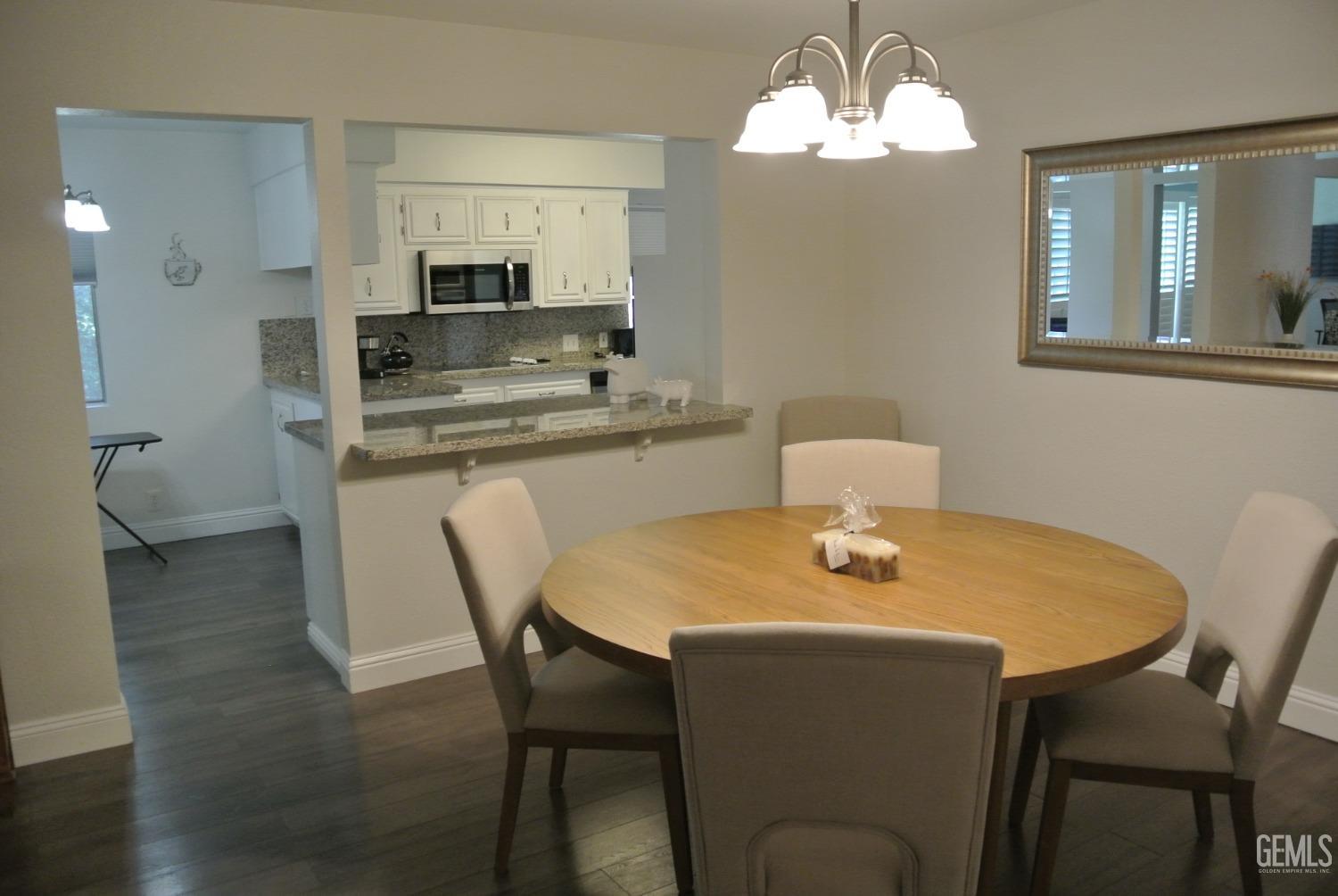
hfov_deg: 67.3
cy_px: 448
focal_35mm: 27
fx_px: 1005
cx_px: 669
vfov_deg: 48.0
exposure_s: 1/60
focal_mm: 10
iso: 720
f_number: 3.5
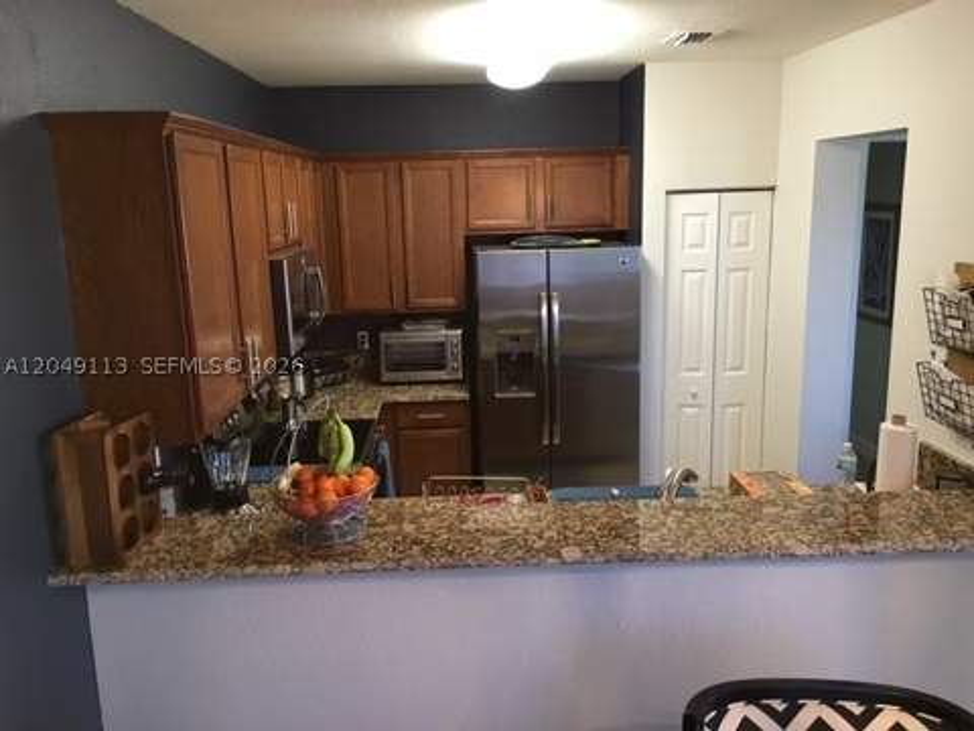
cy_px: 366
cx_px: 487
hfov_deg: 61.7
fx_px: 816
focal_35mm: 29
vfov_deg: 48.2
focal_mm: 4.15
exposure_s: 1/15
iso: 100
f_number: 2.2
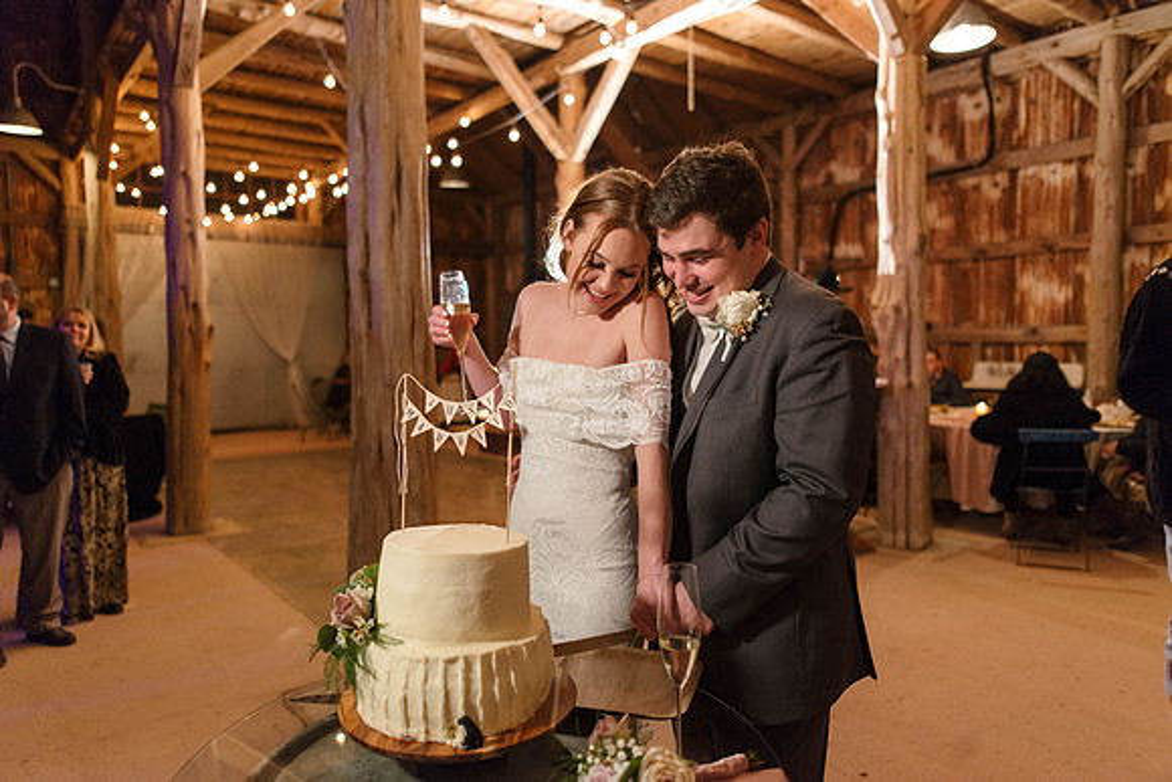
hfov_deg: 73.7
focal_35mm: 24
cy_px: 391
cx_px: 586
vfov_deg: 53.2
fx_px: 781
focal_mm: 24
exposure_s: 1/125
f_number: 2
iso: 1600
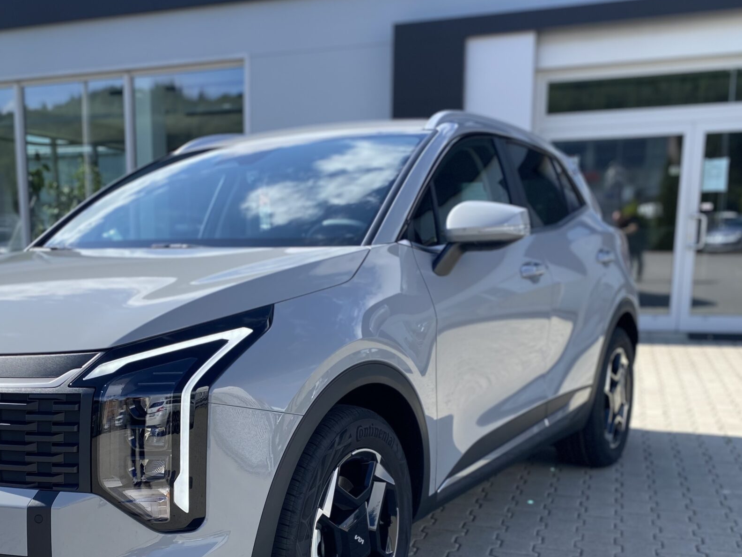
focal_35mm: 42
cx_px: 214
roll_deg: +0.5
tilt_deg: -10.6
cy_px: 431
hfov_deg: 43.8
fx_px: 900
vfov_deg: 33.5
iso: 32
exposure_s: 1/1608
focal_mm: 4.25
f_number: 1.8
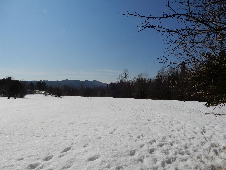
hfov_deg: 71.6
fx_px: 157
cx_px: 113
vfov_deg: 56.8
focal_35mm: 24
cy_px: 85
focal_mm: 4.3
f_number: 5
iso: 80
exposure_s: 1/2000
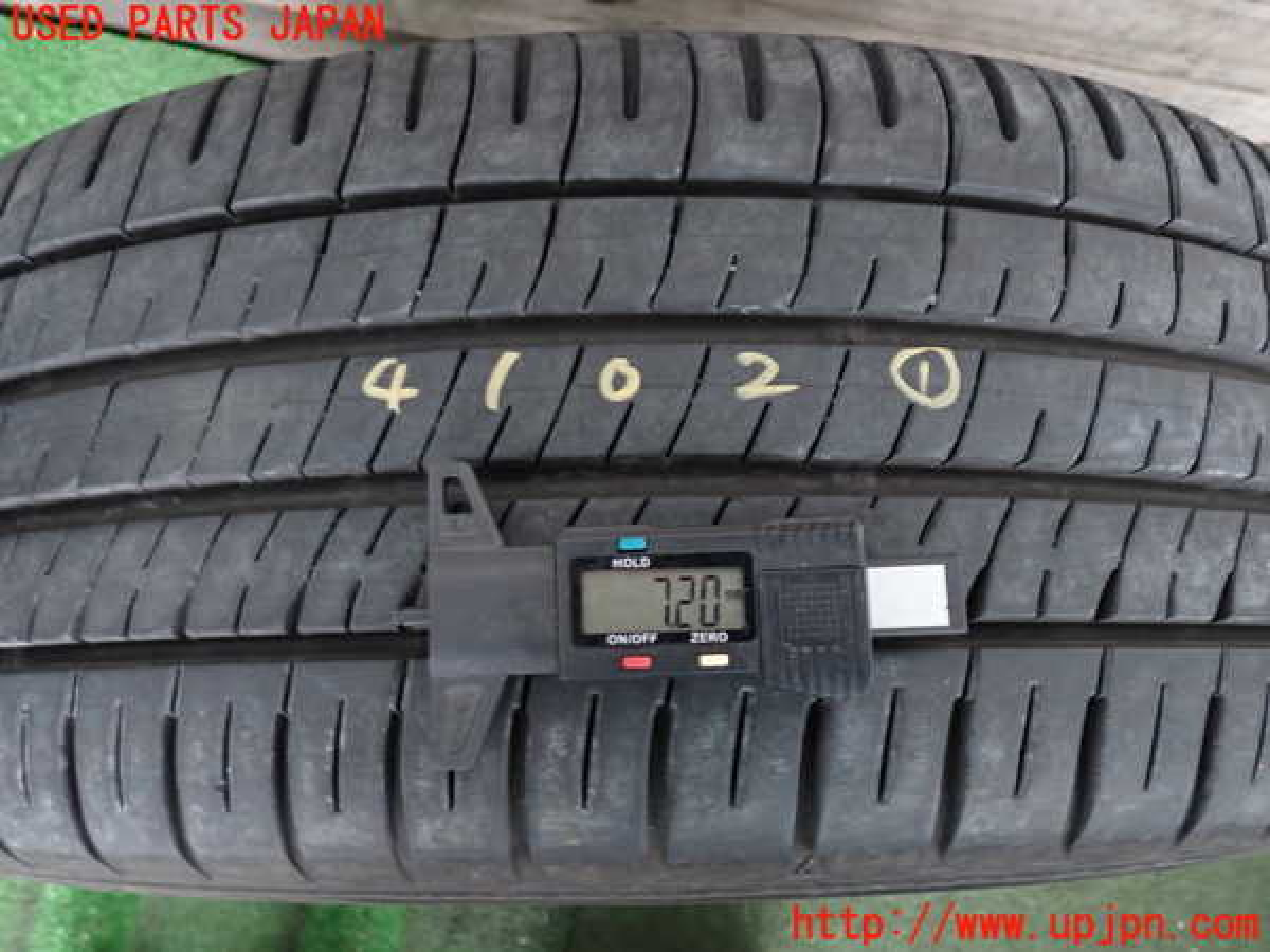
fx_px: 1101
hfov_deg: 60.0
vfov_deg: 46.8
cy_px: 476
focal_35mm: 30
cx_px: 635
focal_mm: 5.4
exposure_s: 1/30
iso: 400
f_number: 2.3
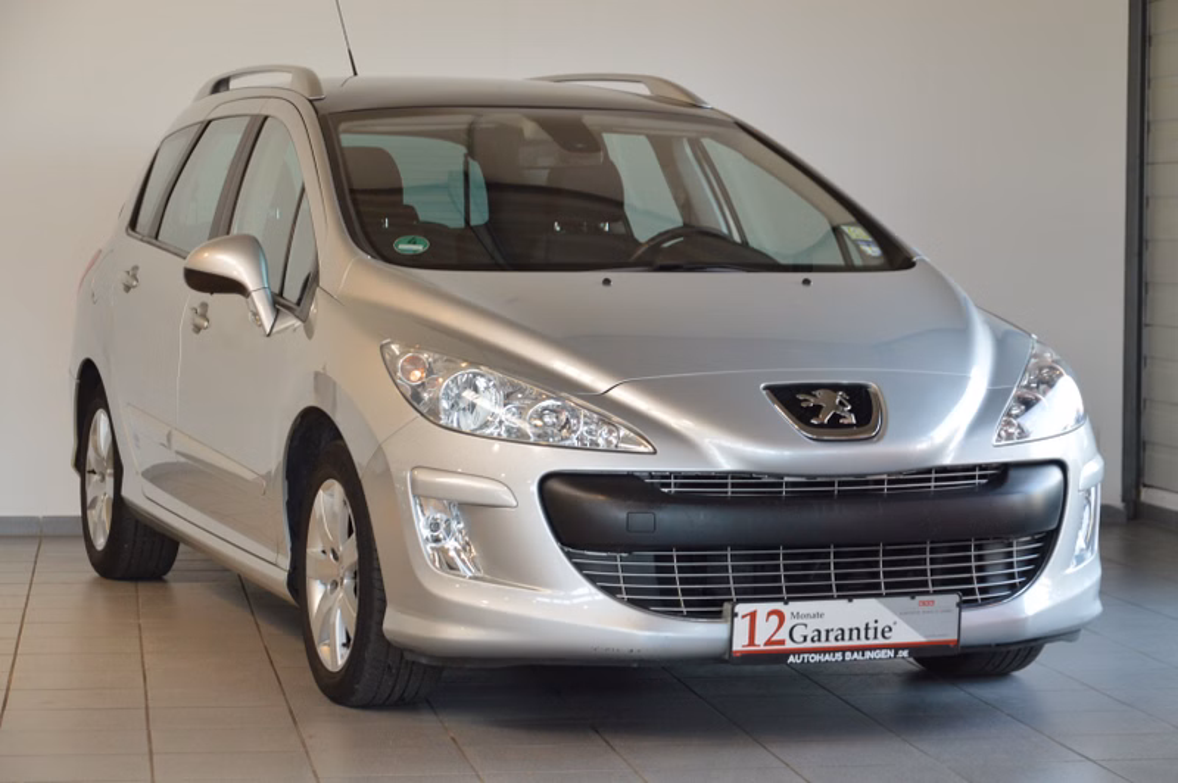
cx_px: 589
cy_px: 392
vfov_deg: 14.7
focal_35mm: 93
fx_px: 3041
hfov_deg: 21.9
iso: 900
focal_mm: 62
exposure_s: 1/60
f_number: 5.3
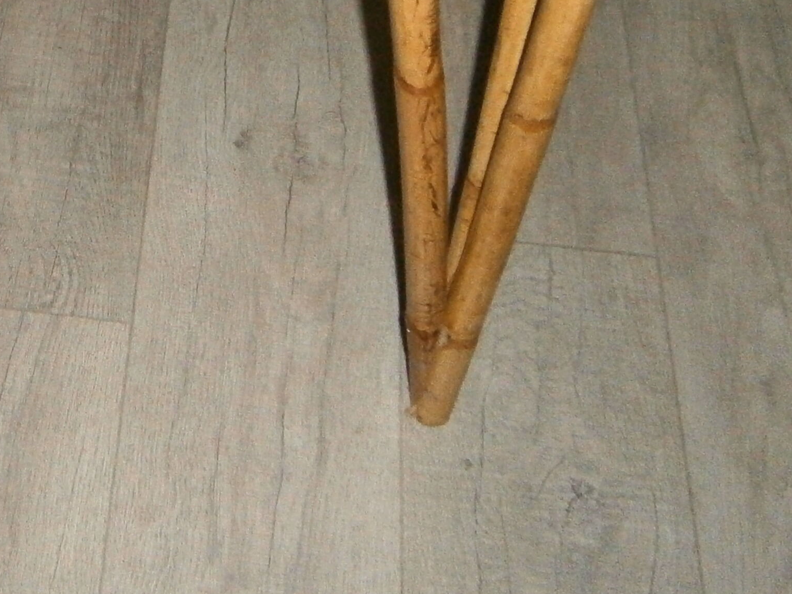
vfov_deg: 19.3
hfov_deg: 25.2
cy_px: -67
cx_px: -30
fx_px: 1670
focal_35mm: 73
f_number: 2.8
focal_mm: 4.7
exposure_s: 1/250
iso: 400
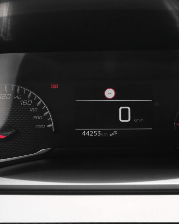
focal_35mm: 60
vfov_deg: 31.5
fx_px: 398
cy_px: 113
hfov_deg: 25.4
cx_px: 103
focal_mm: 28
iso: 2000
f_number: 9
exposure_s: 1/500
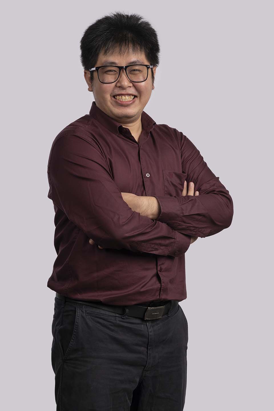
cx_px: 137
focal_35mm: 105
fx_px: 1199
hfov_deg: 13.0
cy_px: 206
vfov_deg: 19.5
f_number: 10
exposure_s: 1/250
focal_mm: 105
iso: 125
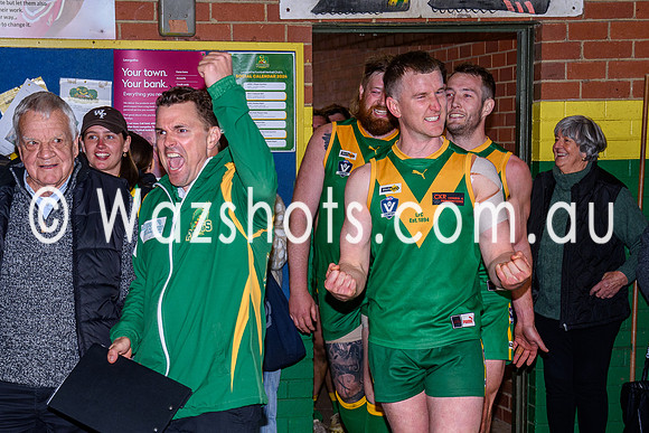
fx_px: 1639
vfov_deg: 15.0
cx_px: 275
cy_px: 317
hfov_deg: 22.4
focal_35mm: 91
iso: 400
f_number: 3.3
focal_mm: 38
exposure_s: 1/160
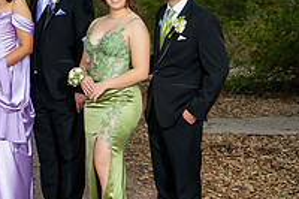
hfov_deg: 16.0
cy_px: 68
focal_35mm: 119
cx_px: -124
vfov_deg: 11.5
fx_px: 988
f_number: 3.2
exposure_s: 1/200
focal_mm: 41
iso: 250
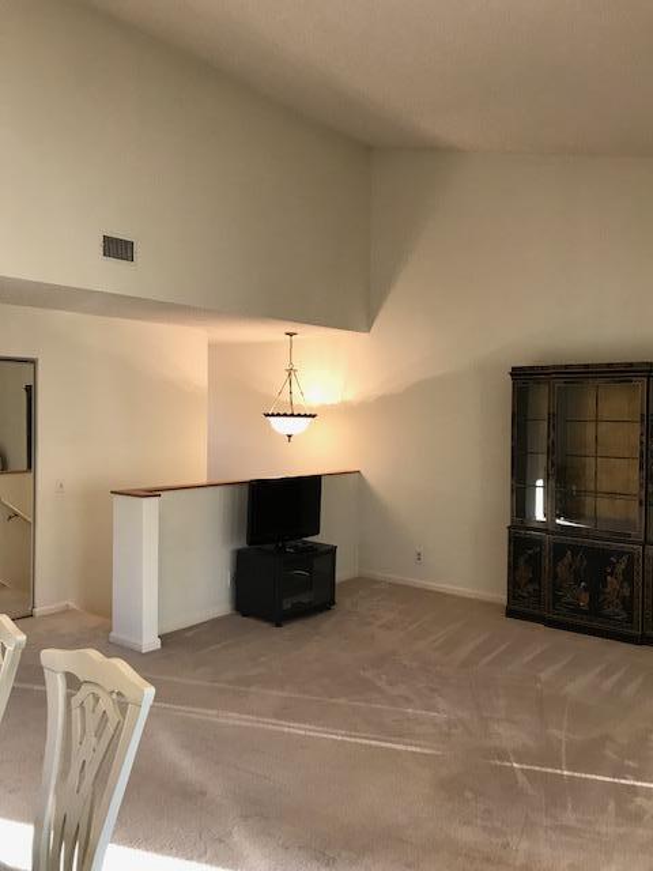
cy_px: 436
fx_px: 704
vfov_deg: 63.4
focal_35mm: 28
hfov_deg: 49.7
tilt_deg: -1.3
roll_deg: +0.2
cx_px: 326
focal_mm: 3.99
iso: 40
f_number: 1.8
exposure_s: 1/24
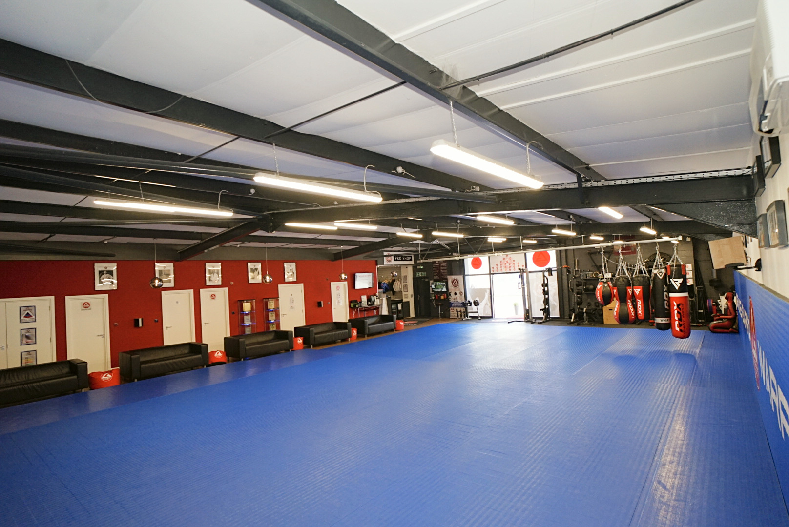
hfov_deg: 90.0
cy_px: 264
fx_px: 395
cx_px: 394
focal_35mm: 18
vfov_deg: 67.5
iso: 1000
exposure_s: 1/160
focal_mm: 18
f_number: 4
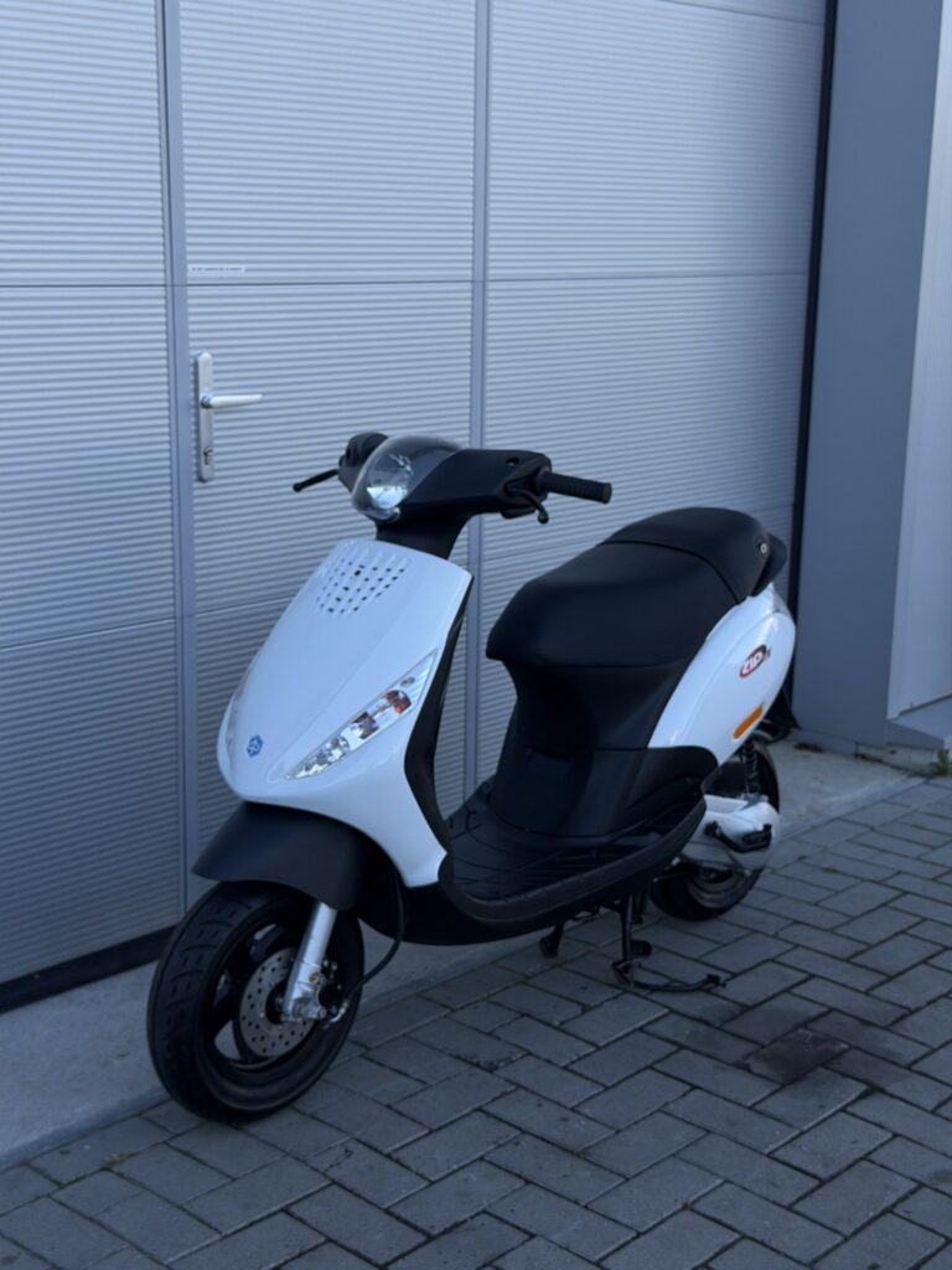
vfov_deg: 39.7
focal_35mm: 48
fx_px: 1760
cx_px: 476
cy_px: 635
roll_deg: -0.9
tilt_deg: -13.2
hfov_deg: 30.3
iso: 64
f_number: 1.78
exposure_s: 1/1185
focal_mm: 6.76
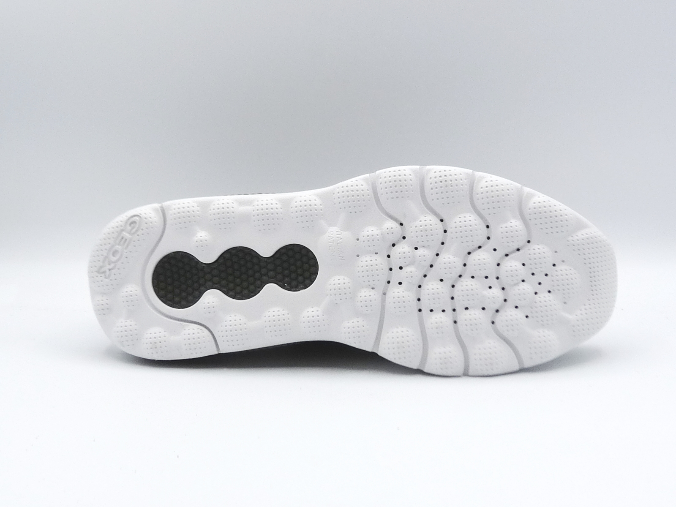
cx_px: 338
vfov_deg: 29.1
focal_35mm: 50
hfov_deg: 38.2
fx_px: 976
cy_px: 254
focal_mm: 4.9
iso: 100
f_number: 4
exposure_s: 1/250
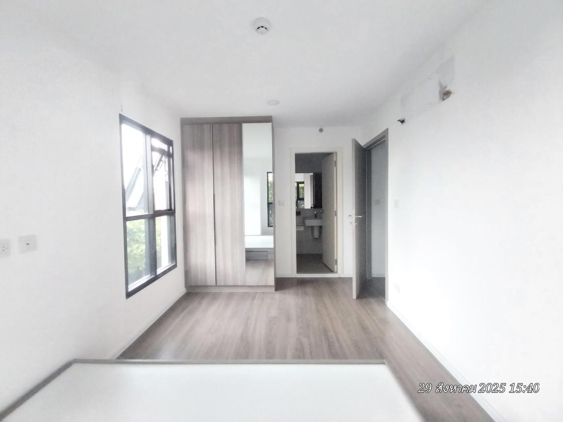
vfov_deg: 89.9
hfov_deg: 106.2
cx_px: 282
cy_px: 211
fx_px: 211
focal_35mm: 13
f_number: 2.2
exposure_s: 1/40
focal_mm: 1.3
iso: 200
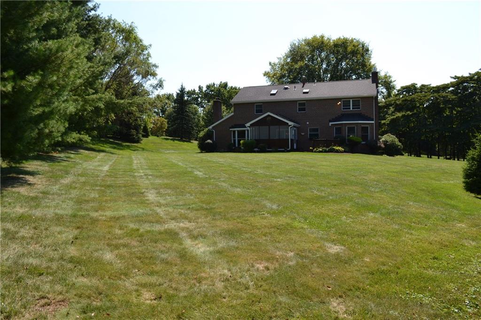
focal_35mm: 27
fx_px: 361
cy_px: 160
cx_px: 240
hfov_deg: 67.4
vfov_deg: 47.9
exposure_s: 1/200
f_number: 7.1
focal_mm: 18
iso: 100
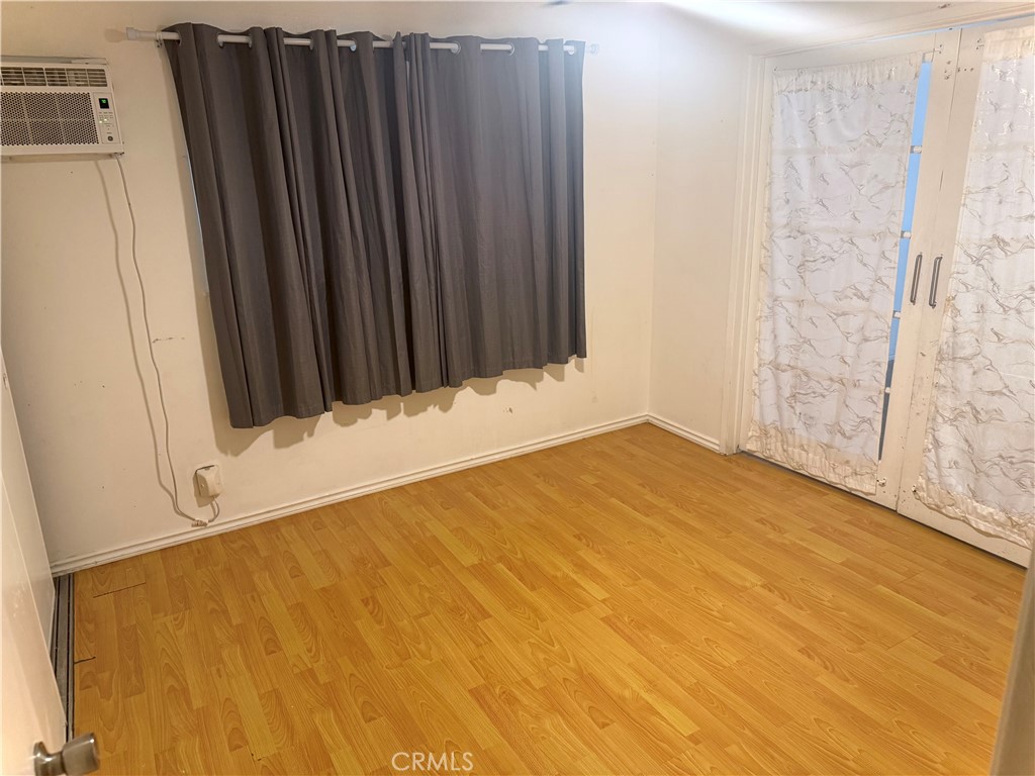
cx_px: 518
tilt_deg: -17.6
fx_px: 718
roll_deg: +1.9
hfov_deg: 71.6
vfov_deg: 56.8
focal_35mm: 24
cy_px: 388
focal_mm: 6.76
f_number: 1.78
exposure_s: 1/60
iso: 250
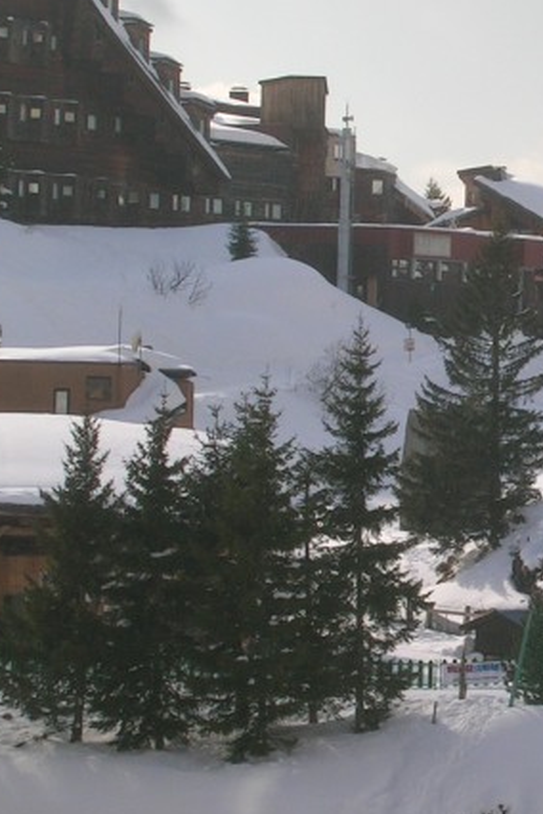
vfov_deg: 10.3
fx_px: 4502
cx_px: 736
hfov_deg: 6.8
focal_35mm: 199
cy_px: 390
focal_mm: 15.5
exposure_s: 1/272
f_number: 8
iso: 50
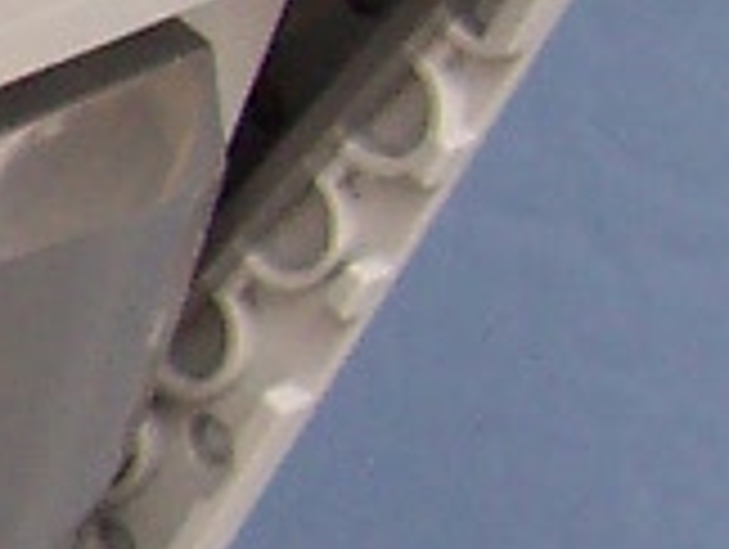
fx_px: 5779
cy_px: 423
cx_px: -1606
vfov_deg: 5.4
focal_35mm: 274
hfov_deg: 6.5
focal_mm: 5.6
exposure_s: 1/125
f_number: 2.8
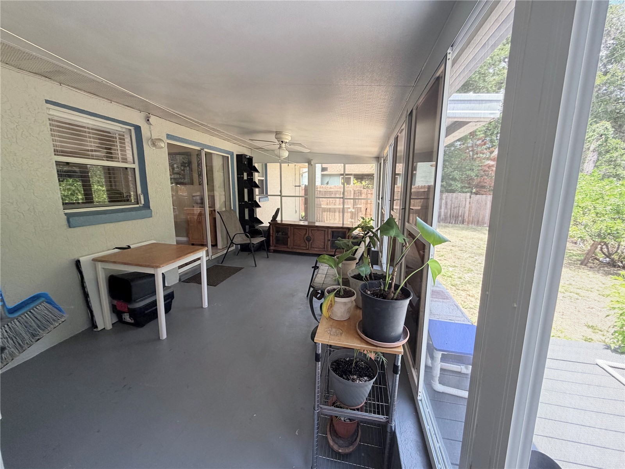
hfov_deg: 102.1
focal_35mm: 14
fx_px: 253
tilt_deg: -9.3
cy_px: 234
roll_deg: +0.6
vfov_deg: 85.7
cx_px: 312
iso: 160
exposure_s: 1/121
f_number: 2.2
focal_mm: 2.22
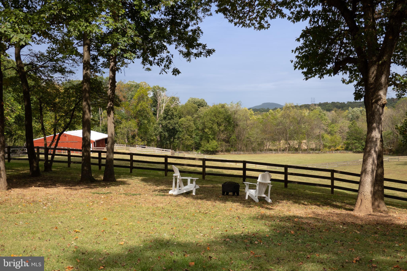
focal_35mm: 42
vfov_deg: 31.9
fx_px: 475
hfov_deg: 46.4
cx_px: 204
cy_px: 136
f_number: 4
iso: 100
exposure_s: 1/800
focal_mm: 15.59
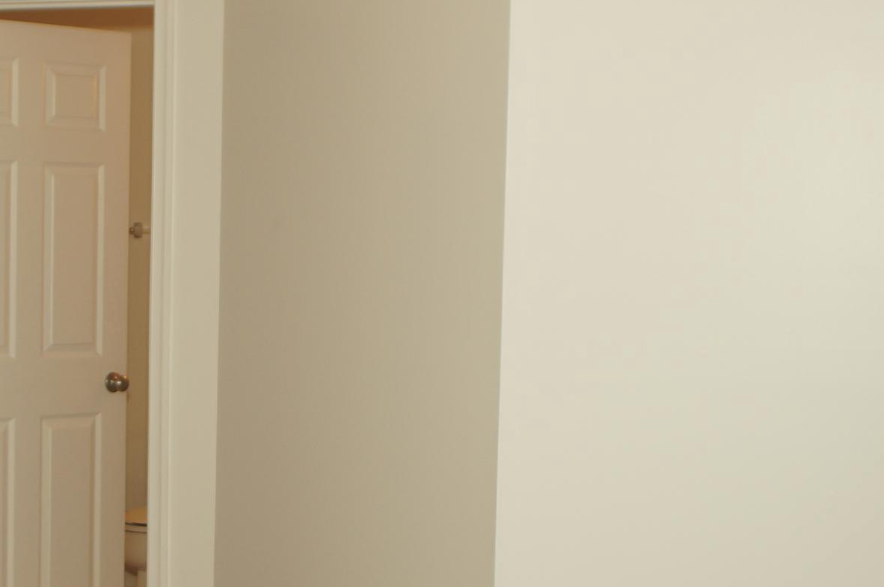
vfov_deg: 17.4
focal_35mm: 78
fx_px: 1913
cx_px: 180
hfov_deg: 25.6
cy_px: 352
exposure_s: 1/60
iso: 320
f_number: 4
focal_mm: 30
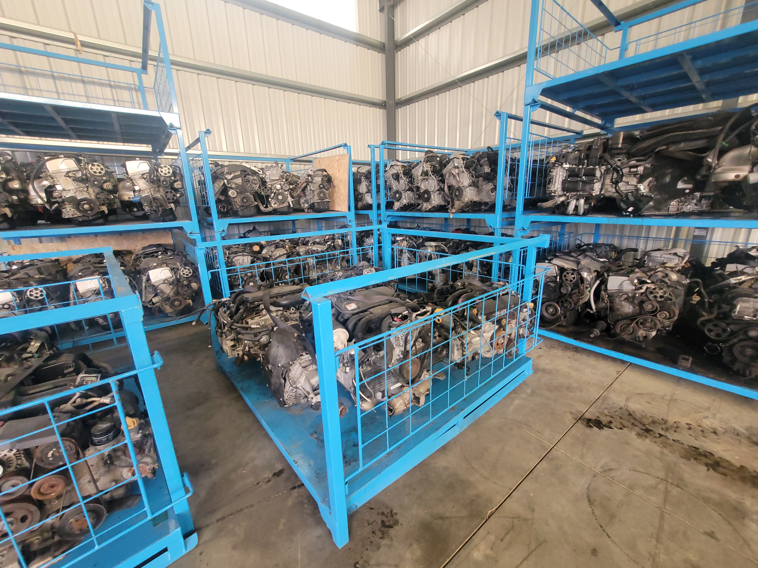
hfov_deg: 106.2
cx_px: 379
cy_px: 284
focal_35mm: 13
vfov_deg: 89.9
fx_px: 285
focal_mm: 2.2
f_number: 2.2
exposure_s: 1/50
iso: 250
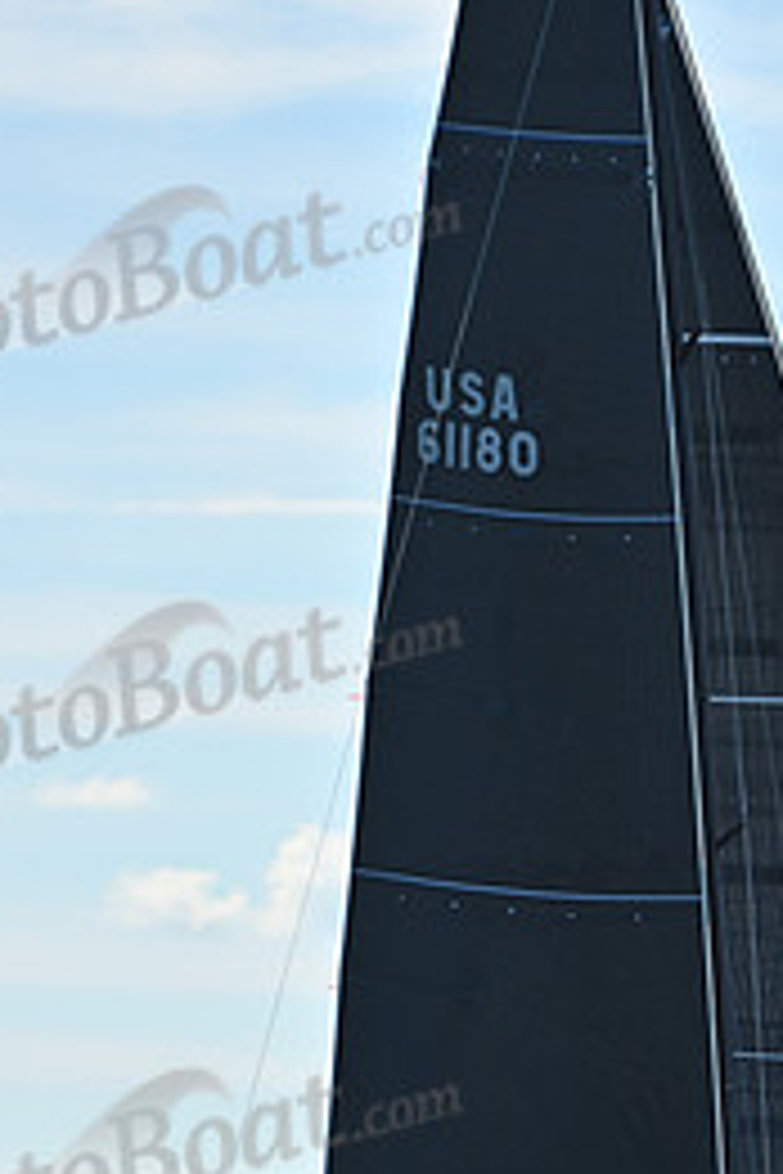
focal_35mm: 389
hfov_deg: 3.5
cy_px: 868
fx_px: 12690
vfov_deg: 5.3
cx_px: 695
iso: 250
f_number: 4
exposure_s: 1/1250
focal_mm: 175
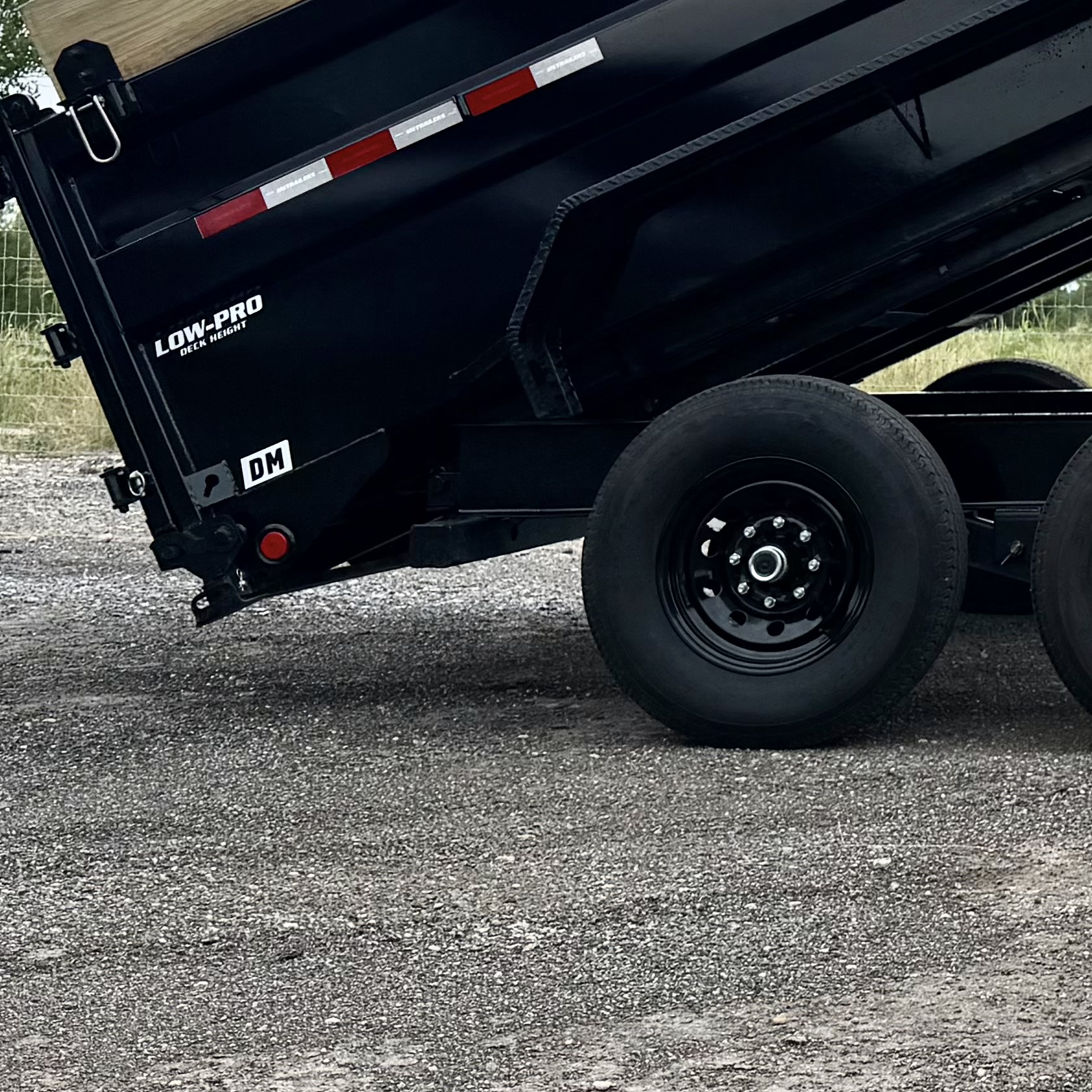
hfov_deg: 21.6
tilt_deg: +3.5
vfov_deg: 23.5
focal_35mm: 72
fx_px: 2570
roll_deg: -1.3
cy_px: 144
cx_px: 1438
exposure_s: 1/1522
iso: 80
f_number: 1.78
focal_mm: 6.76
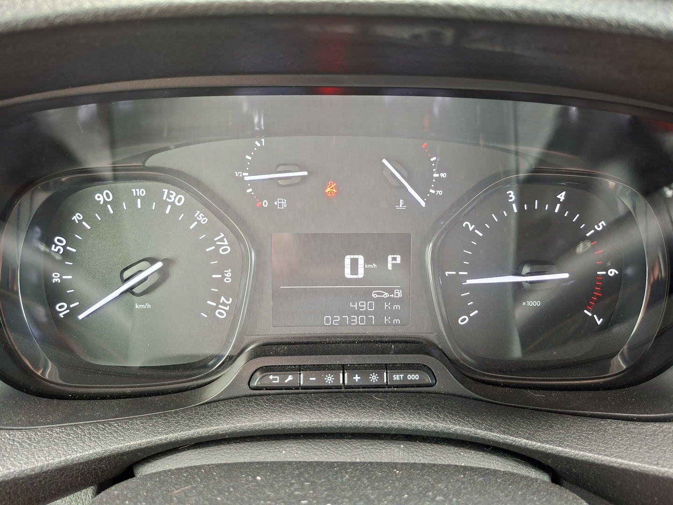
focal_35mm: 23
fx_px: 447
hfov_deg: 73.9
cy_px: 252
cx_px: 336
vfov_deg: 58.9
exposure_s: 1/40
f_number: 1.8
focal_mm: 5.54
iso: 320
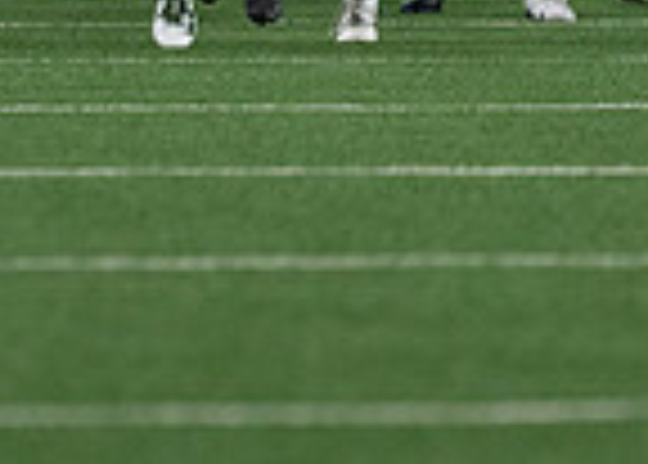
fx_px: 14583
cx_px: 61
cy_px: -295
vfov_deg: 1.8
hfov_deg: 2.5
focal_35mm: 792
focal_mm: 155
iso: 3200
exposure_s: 1/1250
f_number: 2.8
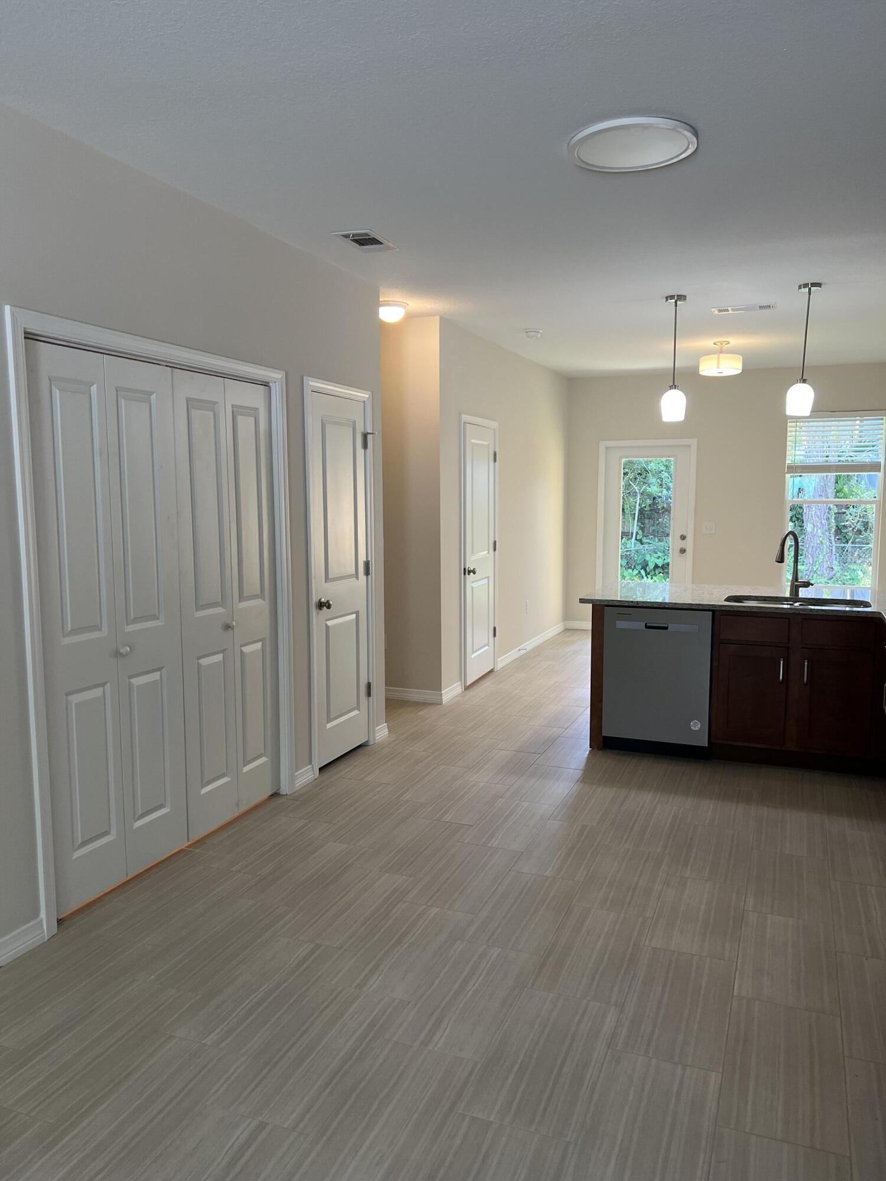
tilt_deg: -6.5
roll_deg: +1.2
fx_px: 887
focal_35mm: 26
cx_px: 443
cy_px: 590
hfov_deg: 53.1
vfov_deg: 67.3
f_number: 1.5
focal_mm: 5.7
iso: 125
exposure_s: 1/120
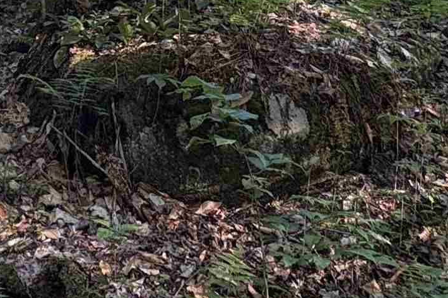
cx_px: 47
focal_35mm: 63
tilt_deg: +17.6
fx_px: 784
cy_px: -169
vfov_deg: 18.6
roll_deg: +0.0
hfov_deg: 30.5
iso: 200
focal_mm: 2.22
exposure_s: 1/99
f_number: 2.2
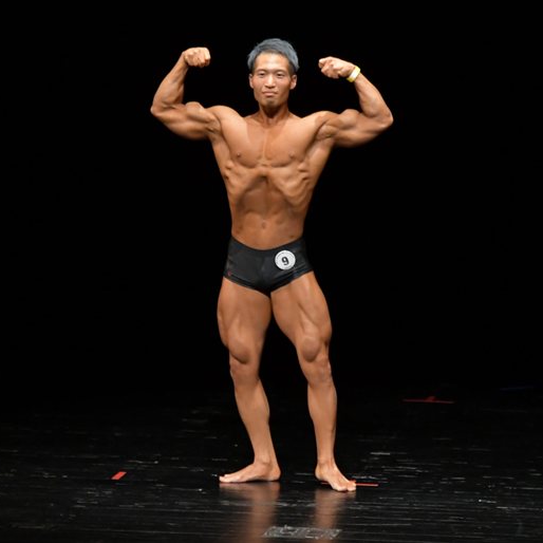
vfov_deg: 5.1
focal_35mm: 346
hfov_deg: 5.1
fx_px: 6141
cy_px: 272
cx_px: 292
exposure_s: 1/400
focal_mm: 180
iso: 3200
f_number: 5.6
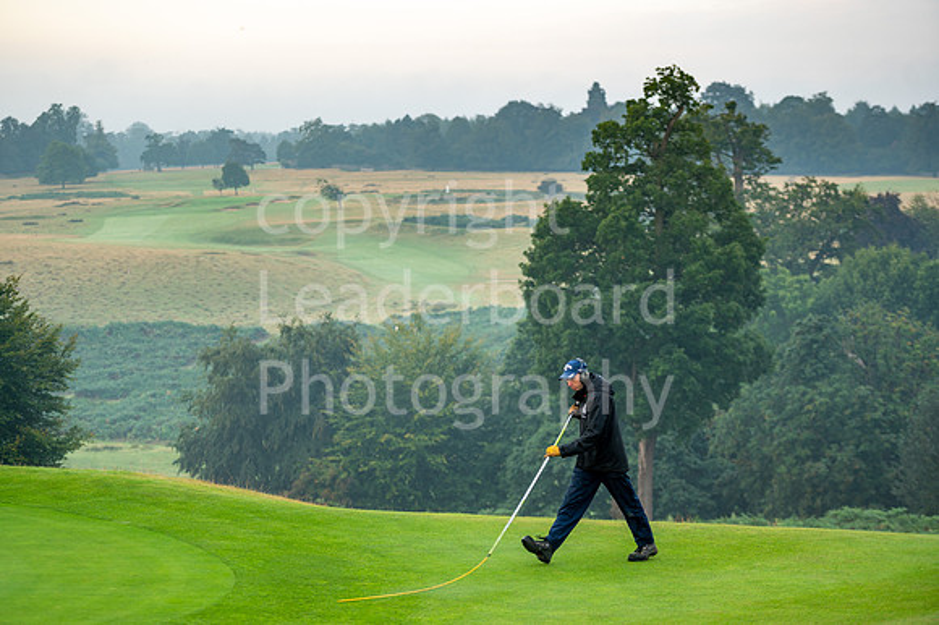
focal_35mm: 95
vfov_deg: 14.4
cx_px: 470
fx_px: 2476
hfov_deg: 21.5
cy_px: 312
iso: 125
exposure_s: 1/200
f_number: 2.8
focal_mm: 95
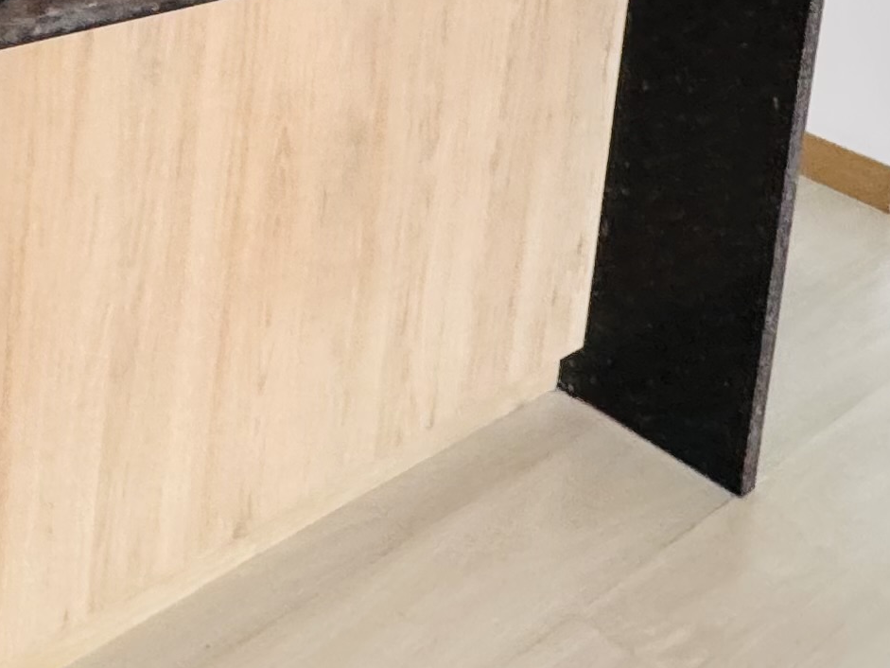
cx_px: 161
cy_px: -398
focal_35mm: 60
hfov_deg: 31.2
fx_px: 1543
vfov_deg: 20.2
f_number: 2.2
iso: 250
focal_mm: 2.22
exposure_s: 1/60
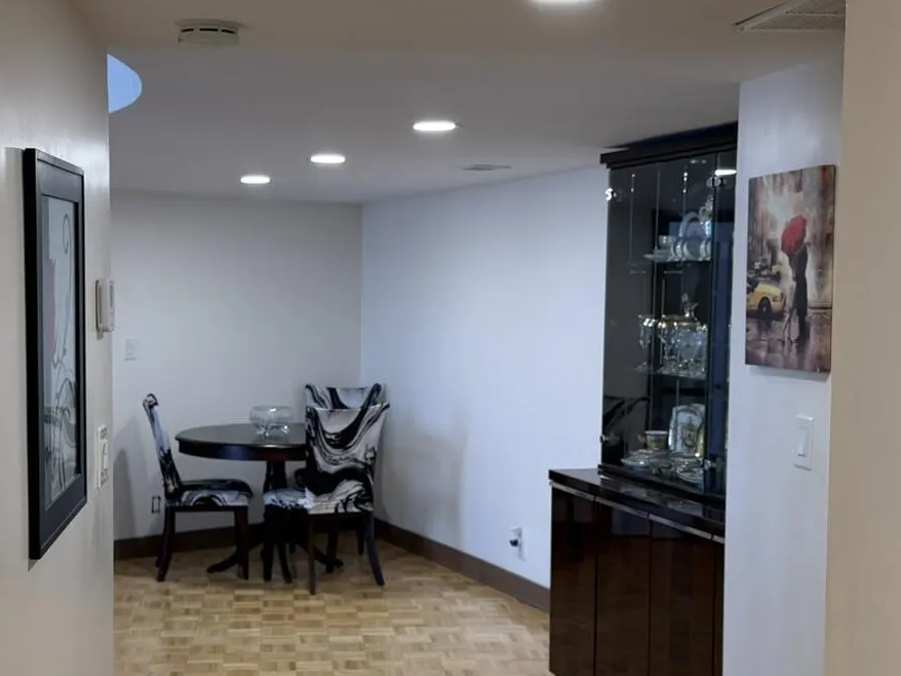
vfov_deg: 26.0
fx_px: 1457
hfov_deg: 34.2
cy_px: 400
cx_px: 340
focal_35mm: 56
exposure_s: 1/120
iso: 160
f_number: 1.78
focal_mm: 6.76
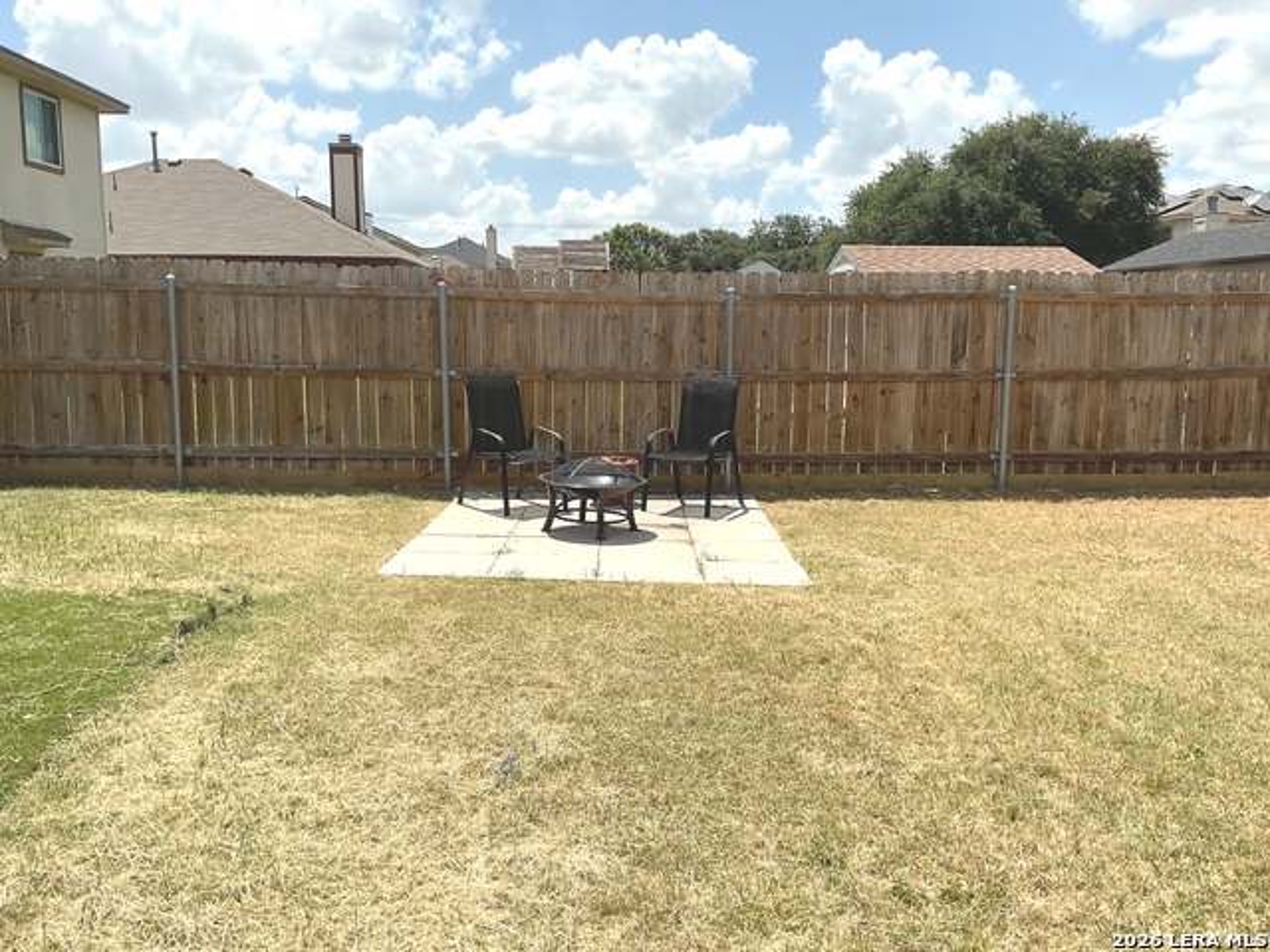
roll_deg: -0.8
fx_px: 1064
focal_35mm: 29
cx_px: 635
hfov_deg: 61.7
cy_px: 476
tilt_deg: -8.1
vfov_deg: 48.2
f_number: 1.8
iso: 16
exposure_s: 1/2959
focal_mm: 3
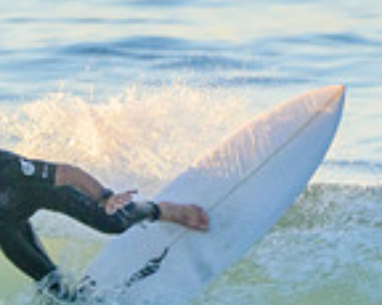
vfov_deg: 0.5
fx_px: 32019
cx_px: 19
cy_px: 375
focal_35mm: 2834
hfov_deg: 0.7
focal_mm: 500
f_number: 5.6
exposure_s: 1/1250
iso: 800
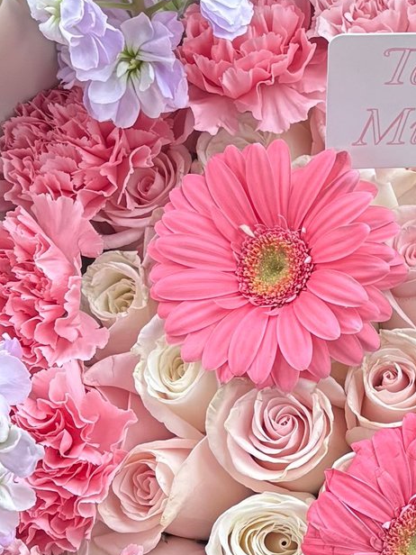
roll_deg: +1.2
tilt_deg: -41.4
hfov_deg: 13.4
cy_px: 348
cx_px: 475
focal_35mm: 108
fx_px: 1731
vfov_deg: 18.2
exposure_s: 1/121
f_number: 1.6
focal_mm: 5.96
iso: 125
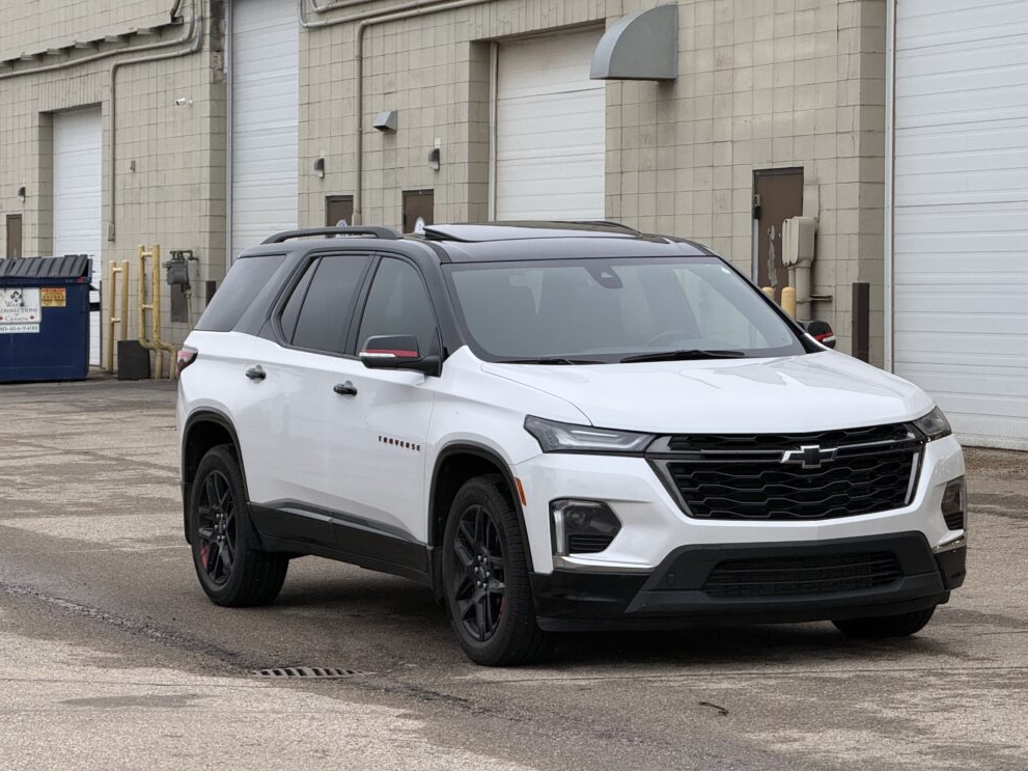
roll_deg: -0.2
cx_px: 518
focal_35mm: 124
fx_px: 3682
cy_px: 382
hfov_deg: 15.9
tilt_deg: -0.8
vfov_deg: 11.9
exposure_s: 1/99
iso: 250
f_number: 2.8
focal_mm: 15.66
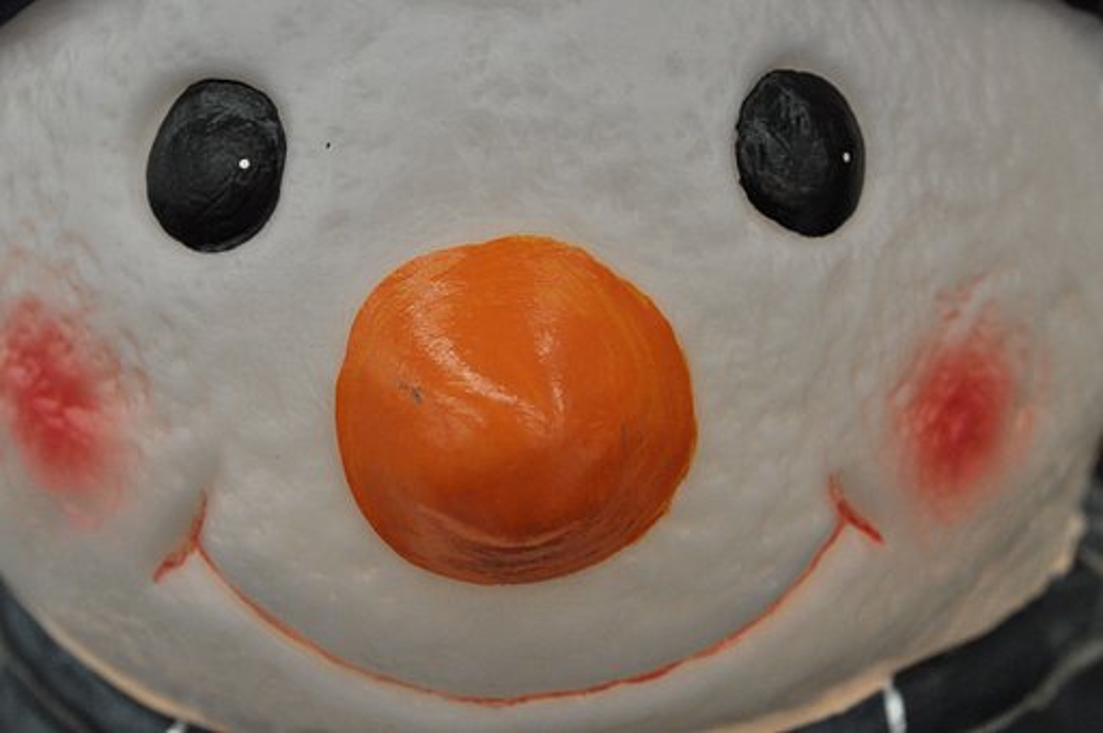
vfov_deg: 20.6
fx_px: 2020
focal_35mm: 66
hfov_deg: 30.5
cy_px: 366
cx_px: 552
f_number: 9
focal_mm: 44
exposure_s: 1/320
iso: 2000
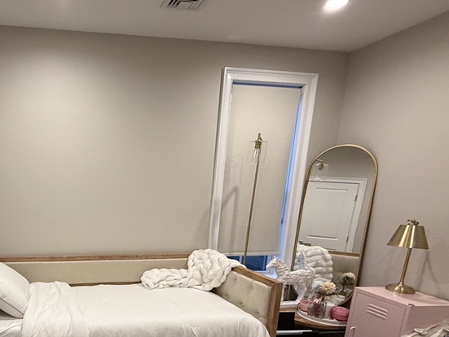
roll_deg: -1.0
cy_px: 258
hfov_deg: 61.5
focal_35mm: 26
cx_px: 87
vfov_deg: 50.6
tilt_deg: -12.3
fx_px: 337
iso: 200
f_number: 2.2
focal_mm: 2.22
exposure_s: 1/60
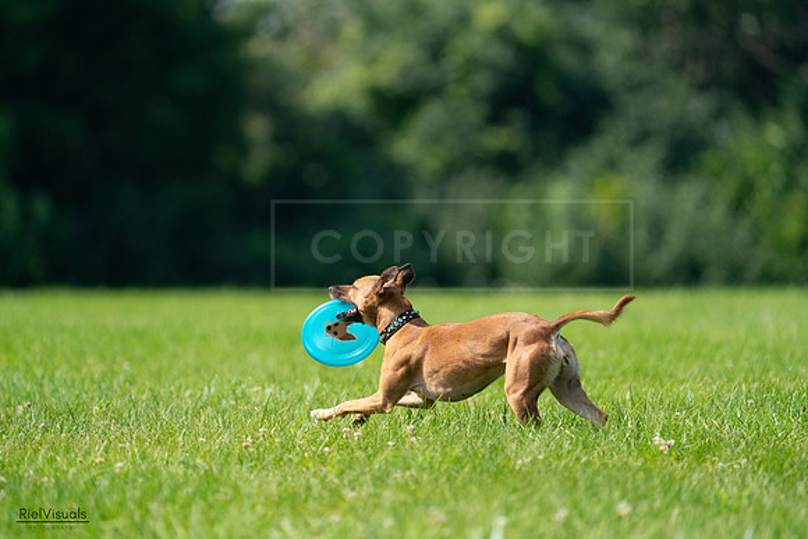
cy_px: 270
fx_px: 10484
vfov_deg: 2.9
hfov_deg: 4.4
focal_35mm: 467
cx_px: 404
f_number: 6.3
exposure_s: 1/4000
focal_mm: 467
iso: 1250
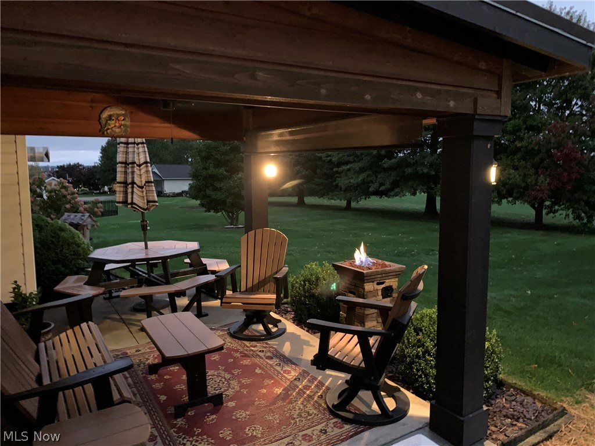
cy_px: 223
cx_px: 298
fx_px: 447
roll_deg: +0.6
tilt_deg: -6.0
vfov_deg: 53.1
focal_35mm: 26
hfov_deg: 67.3
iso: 640
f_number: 1.8
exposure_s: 1/4
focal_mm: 4.25
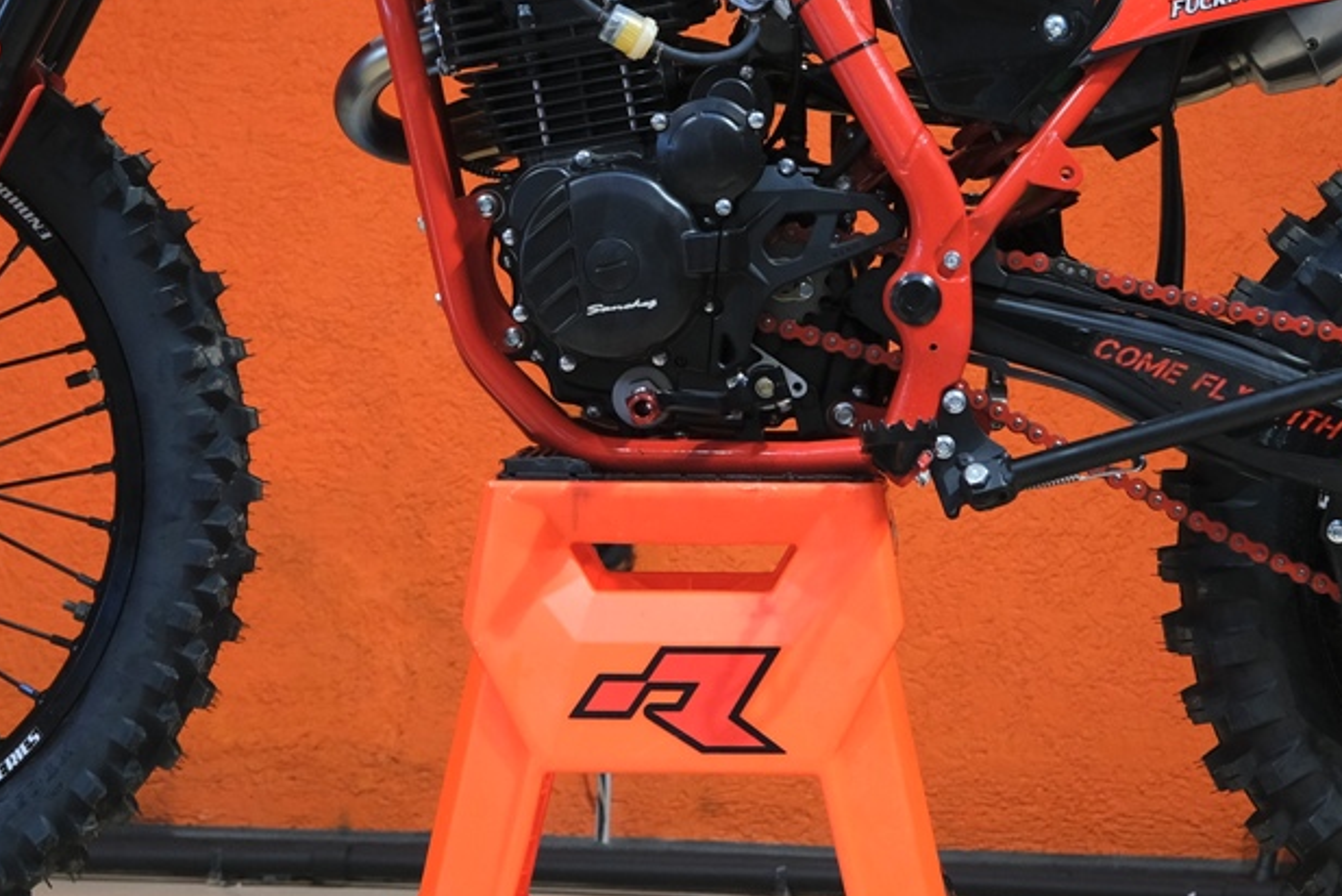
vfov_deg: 10.7
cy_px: -42
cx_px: 626
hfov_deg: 16.1
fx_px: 4736
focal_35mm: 127
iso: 1250
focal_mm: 32.5
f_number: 4
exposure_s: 1/100
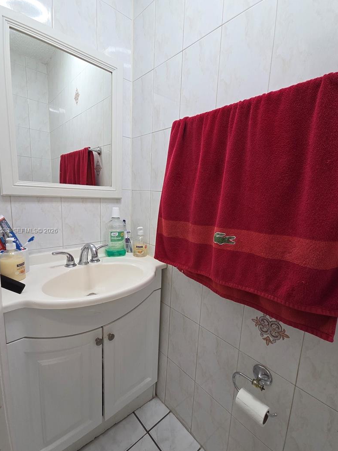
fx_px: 195
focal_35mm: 15
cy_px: 231
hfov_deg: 81.7
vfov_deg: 98.2
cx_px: 172
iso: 160
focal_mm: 2.2
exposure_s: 1/120
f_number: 2.2
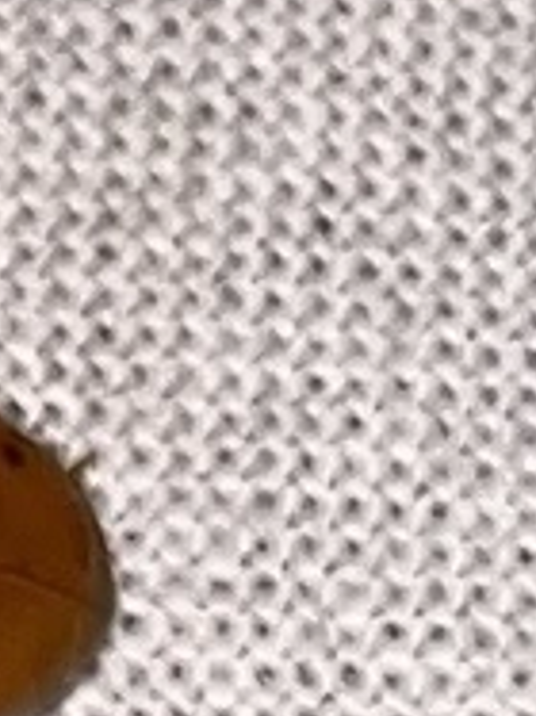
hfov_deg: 16.1
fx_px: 1840
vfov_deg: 22.0
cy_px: 463
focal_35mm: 89
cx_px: -61
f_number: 1.6
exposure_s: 1/840
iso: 32
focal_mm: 5.1
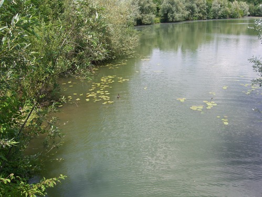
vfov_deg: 37.8
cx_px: 131
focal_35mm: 38
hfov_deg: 48.9
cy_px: 98
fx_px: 288
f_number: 4
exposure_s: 1/400
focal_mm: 7.9
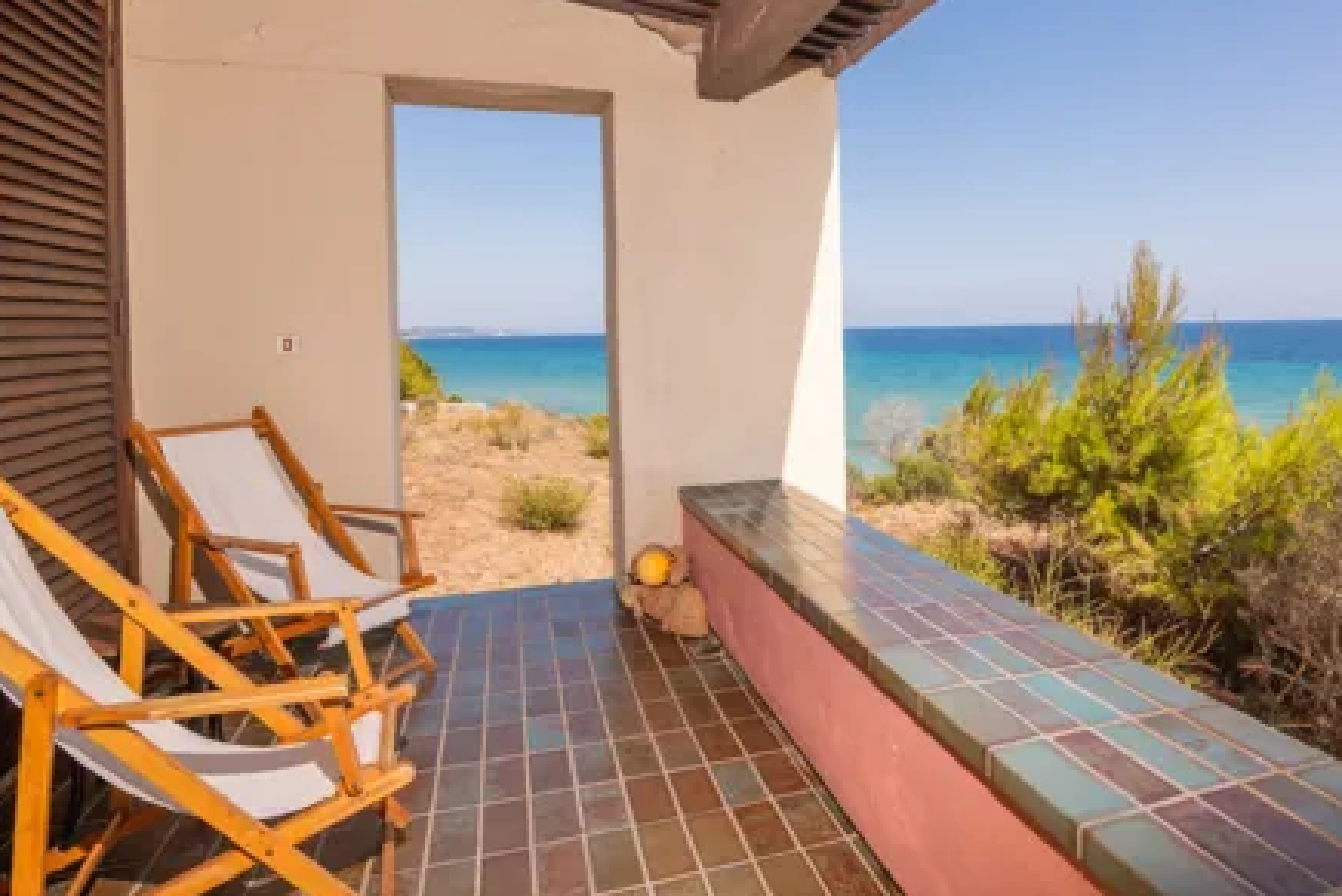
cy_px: 339
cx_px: 806
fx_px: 820
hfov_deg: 77.6
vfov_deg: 56.6
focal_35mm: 22
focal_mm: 16
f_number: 8
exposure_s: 1/200
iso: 160
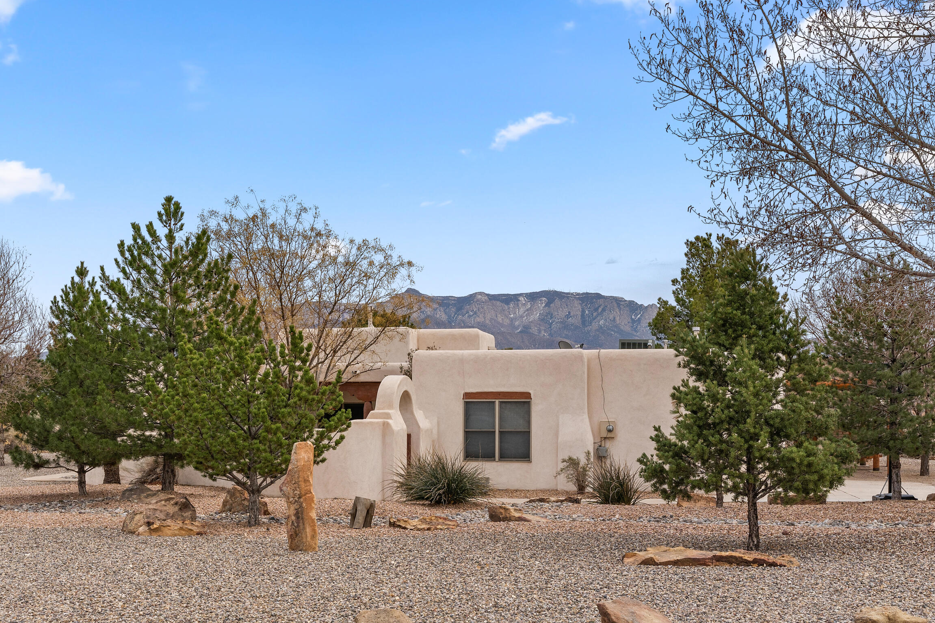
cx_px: 424
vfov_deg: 31.0
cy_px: 401
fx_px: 1117
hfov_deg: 45.4
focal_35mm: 43
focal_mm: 33
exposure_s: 1/500
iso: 250
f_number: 9
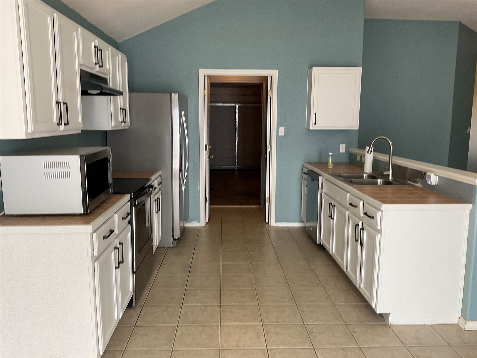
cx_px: 238
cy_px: 179
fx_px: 400
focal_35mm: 29
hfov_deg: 61.7
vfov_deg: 48.2
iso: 50
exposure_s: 1/60
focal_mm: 3
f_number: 1.8
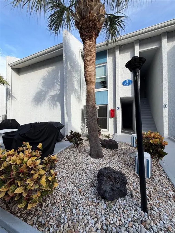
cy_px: 116
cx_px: 88
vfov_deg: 102.1
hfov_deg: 85.7
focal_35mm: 14
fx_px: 94
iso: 40
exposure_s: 1/549
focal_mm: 2.22
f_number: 2.2
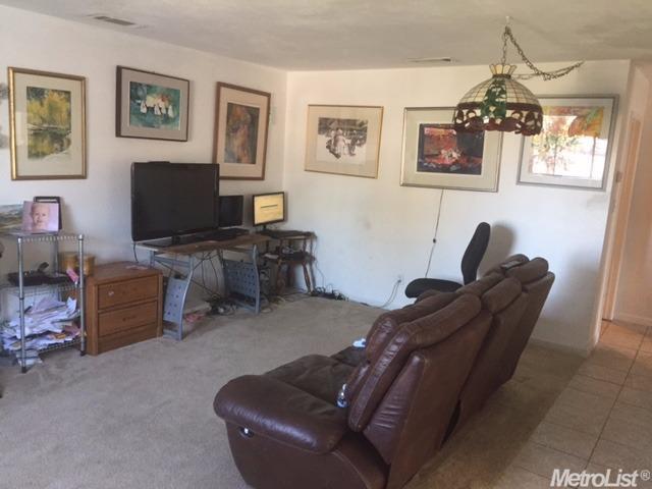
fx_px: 546
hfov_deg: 61.7
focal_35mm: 29
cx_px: 326
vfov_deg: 48.2
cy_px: 244
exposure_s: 1/30
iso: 125
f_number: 2.2
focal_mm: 4.15
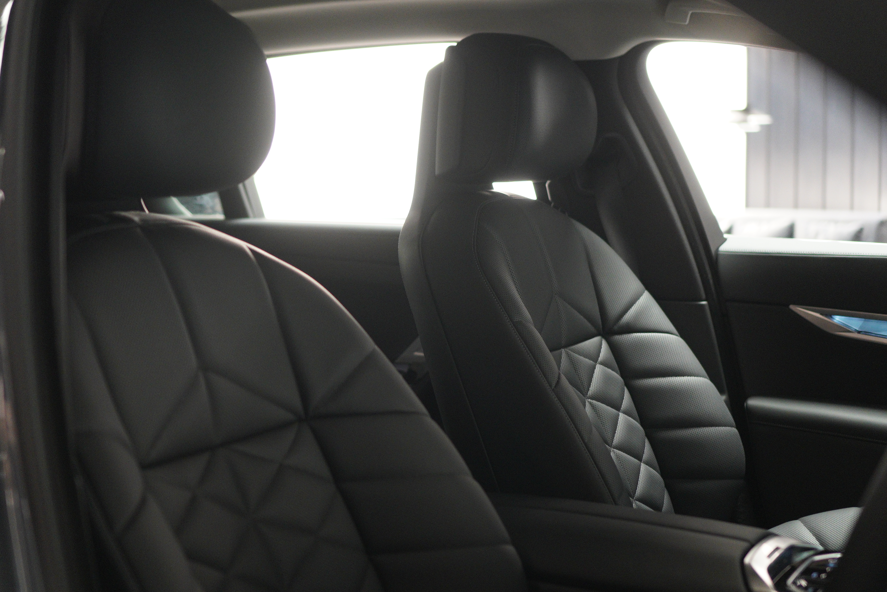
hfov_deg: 38.2
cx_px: 444
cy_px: 296
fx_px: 1281
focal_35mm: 52
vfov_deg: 26.0
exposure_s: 1/100
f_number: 2
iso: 2500
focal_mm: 35
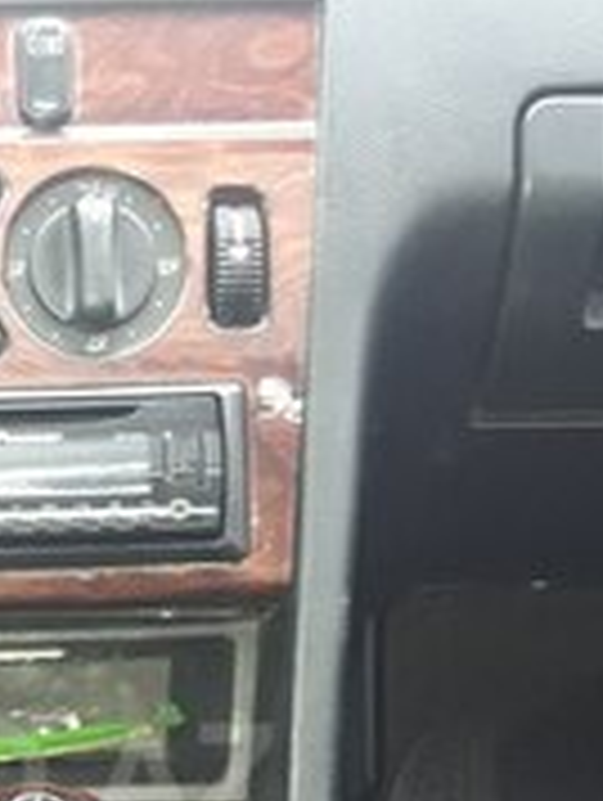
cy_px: 774
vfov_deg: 24.0
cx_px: -72
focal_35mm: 78
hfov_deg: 18.2
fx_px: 1807
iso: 200
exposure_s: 1/33
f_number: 1.9
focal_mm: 3.7
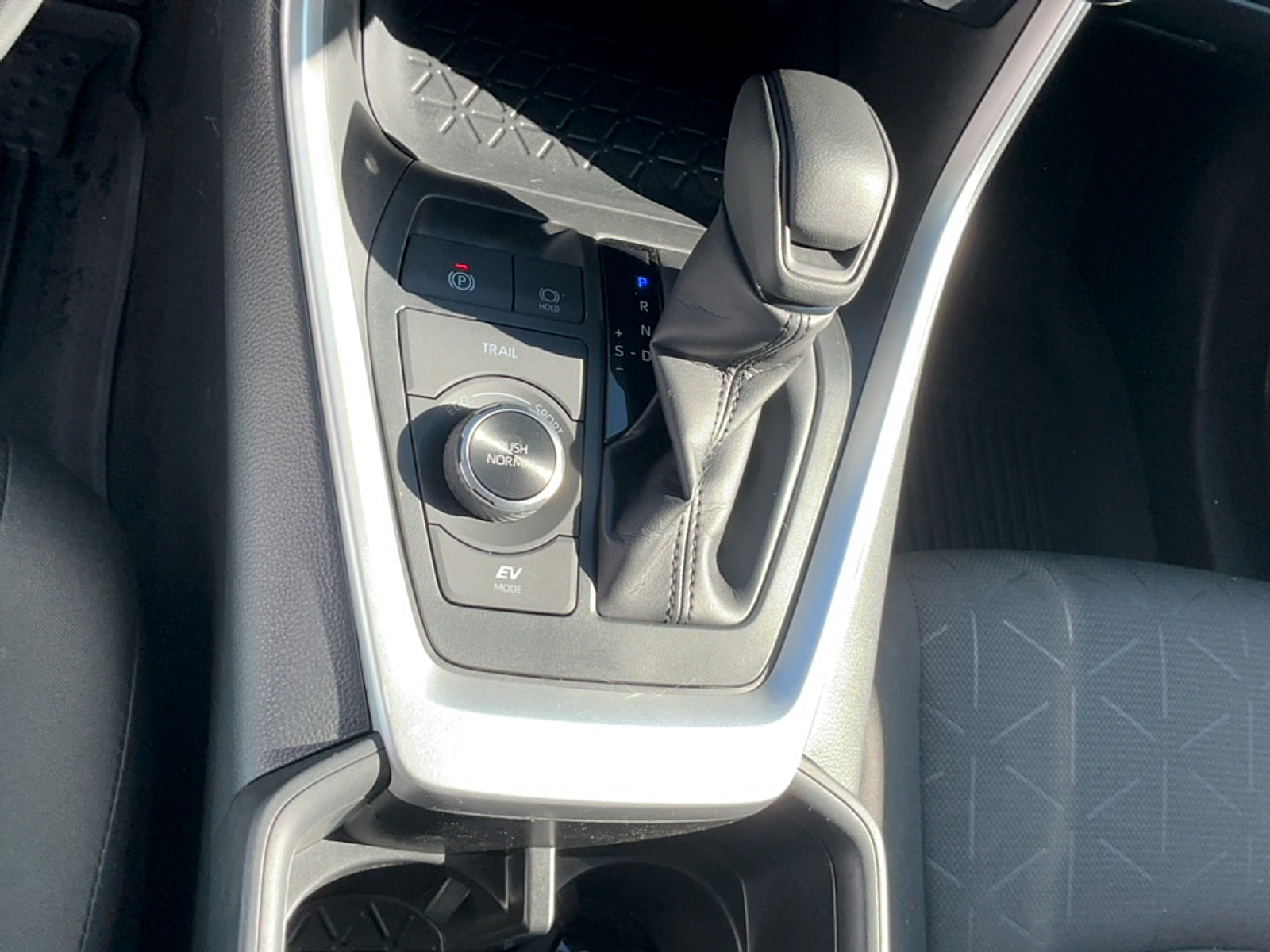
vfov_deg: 46.8
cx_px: 635
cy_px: 476
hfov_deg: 60.0
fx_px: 1101
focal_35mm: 30
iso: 20
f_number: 1.8
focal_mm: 3
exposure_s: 1/166
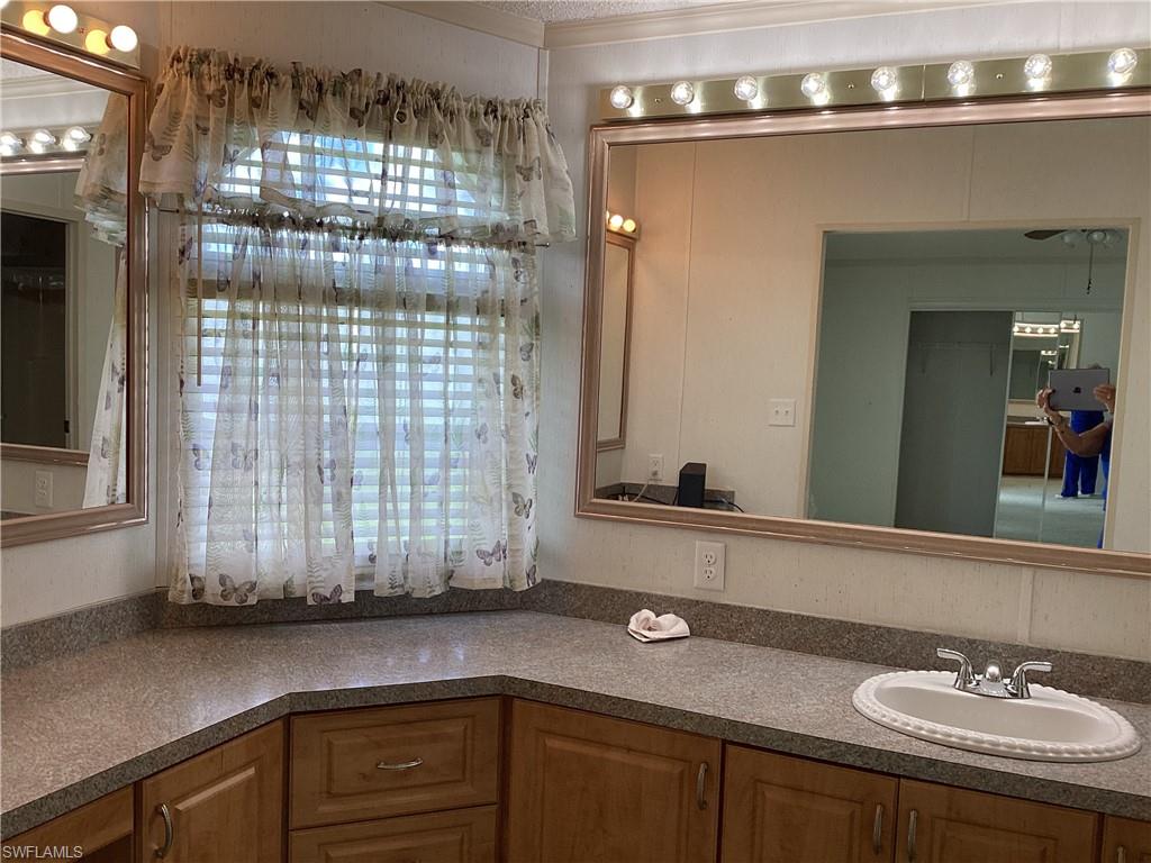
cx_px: 576
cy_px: 432
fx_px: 1031
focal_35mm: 31
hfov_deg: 58.4
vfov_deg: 45.4
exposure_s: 1/120
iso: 40
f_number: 2.4
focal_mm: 3.3
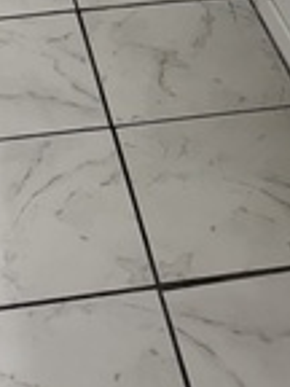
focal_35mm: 111
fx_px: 1240
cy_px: -472
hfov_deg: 13.3
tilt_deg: -11.6
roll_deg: -0.1
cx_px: 59
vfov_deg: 13.9
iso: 100
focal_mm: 6.76
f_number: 1.78
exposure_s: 1/120
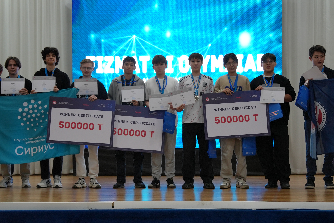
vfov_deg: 20.9
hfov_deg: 30.9
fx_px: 603
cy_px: 122
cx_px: 158
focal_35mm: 65
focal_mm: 58
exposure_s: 1/160
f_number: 4
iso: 1250
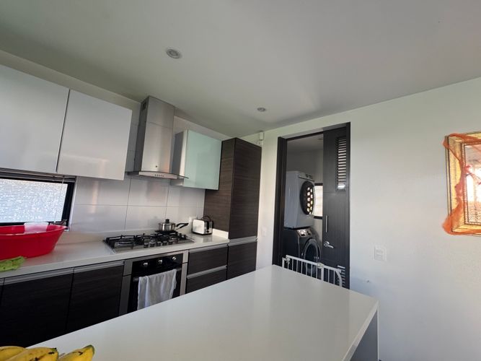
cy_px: 180
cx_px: 240
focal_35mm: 14
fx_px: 194
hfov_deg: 102.1
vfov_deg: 85.7
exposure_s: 1/99
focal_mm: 2.22
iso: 200
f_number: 2.2
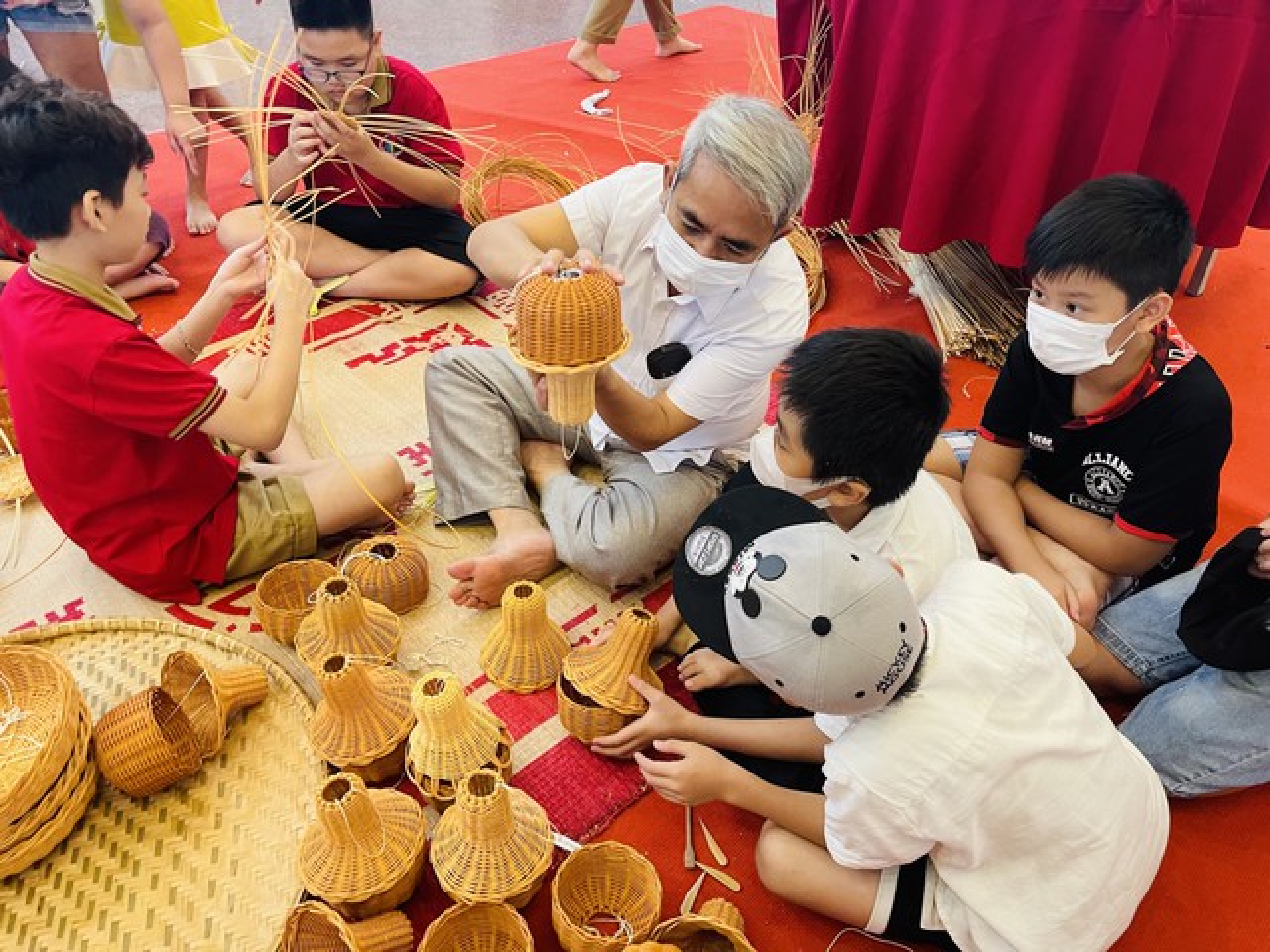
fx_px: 954
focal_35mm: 26
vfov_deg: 53.1
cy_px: 476
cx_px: 635
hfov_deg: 67.3
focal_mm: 5.1
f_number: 1.6
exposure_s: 1/50
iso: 250
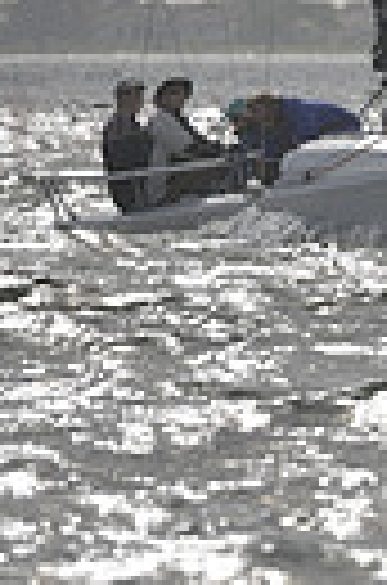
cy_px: -576
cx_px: 398
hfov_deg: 0.8
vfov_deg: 1.2
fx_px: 29033
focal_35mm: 1791
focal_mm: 400
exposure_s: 1/2000
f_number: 10
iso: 400
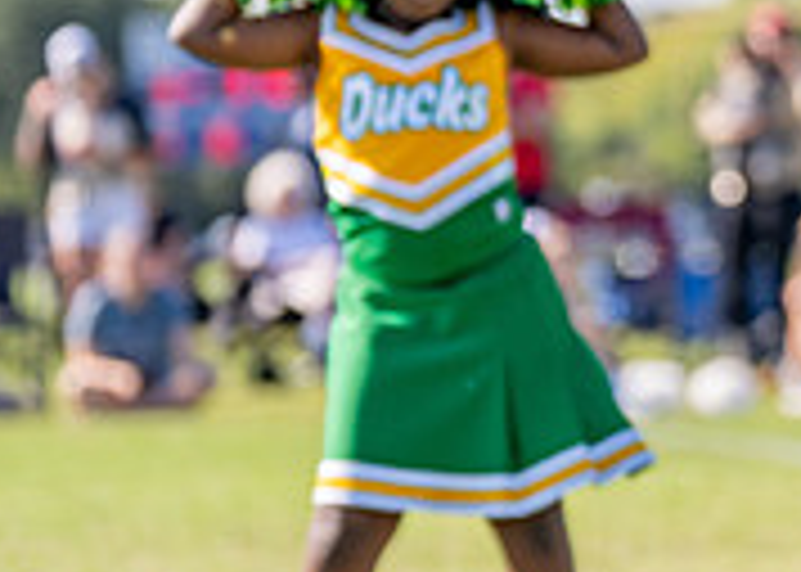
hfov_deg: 5.1
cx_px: 1247
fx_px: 8914
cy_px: 59
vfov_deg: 3.7
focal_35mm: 392
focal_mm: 106
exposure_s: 1/2000
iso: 250
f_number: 2.8
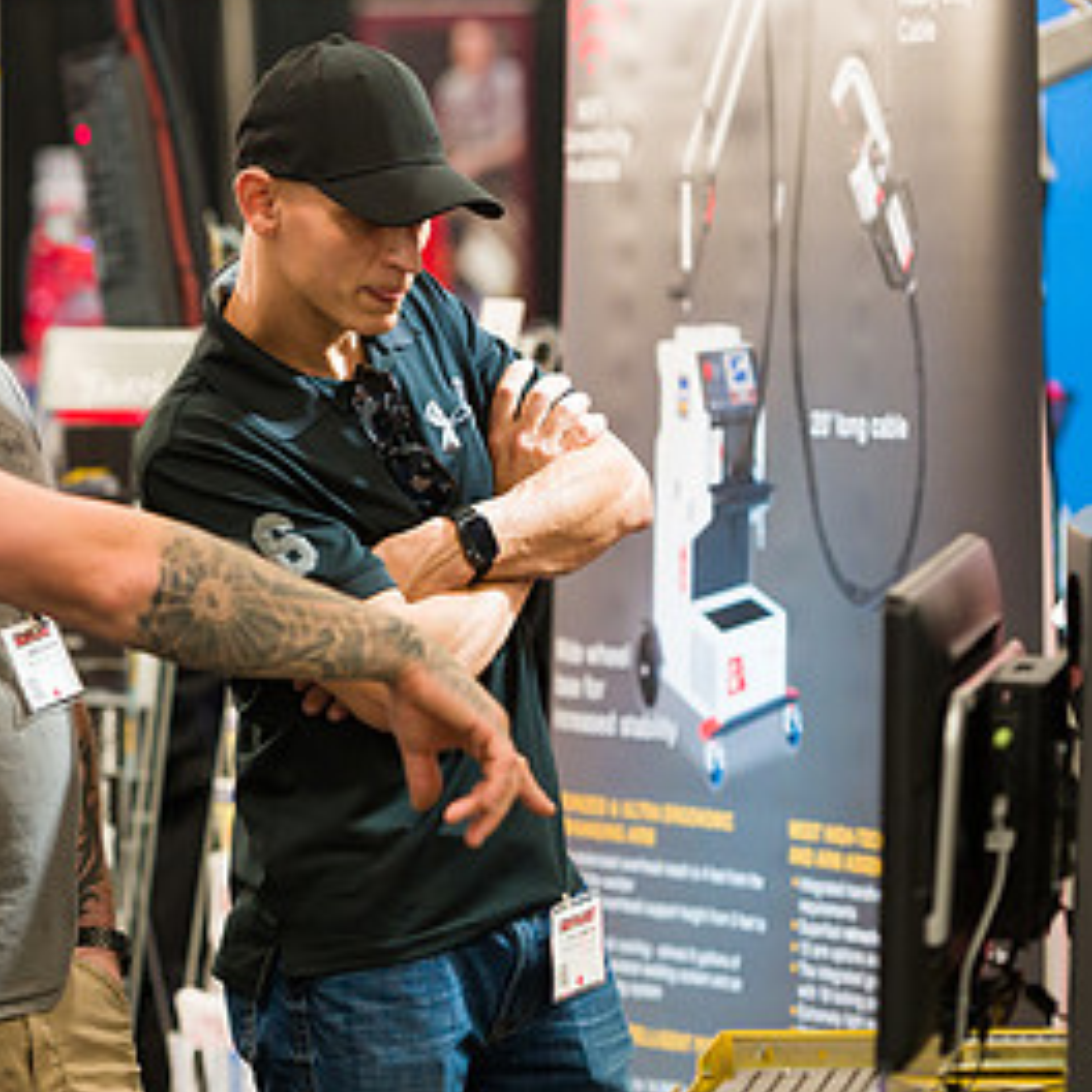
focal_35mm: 224
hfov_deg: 7.8
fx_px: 7995
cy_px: 343
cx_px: 298
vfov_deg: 7.8
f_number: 3.2
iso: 1600
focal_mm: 120
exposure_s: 1/200
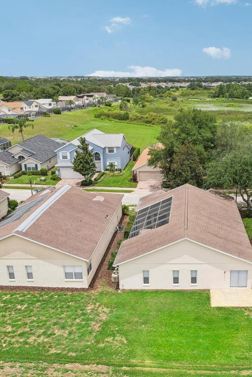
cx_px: 191
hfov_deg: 37.8
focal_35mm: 34
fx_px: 357
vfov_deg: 55.8
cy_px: 192
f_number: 2.8
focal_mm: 8.4
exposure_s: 1/2000
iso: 110
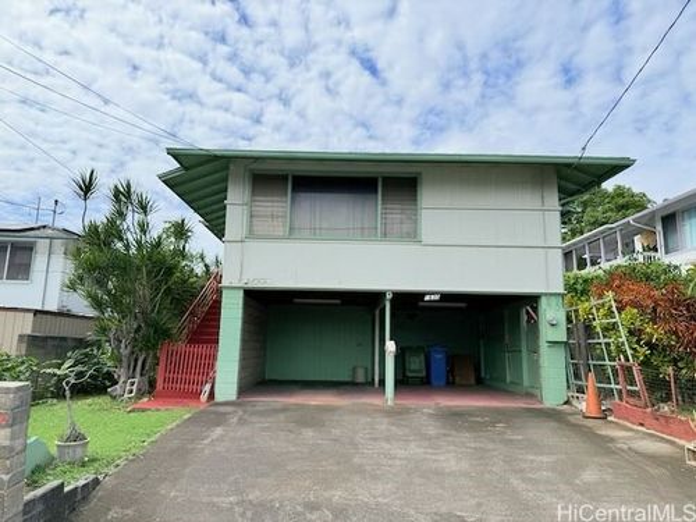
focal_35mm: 24
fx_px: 483
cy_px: 261
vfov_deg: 56.8
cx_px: 348
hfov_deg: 71.6
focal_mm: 6.76
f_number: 1.78
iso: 80
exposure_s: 1/8130
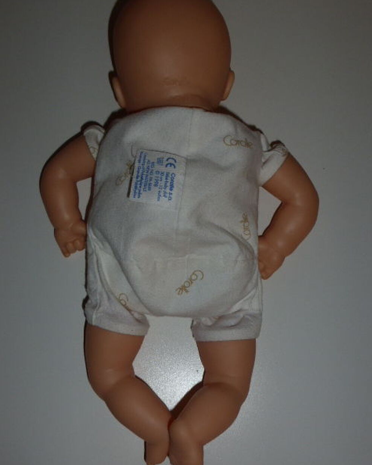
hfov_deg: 35.7
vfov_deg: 43.8
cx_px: 185
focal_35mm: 42
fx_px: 578
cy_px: 223
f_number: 3.9
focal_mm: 6.9
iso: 100
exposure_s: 1/60
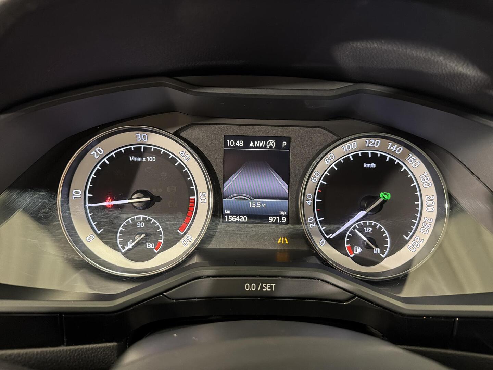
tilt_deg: -21.0
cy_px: 185
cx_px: 246
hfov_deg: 71.6
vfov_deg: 56.8
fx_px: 342
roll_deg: -1.7
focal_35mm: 24
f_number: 1.78
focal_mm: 6.76
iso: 640
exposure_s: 1/33
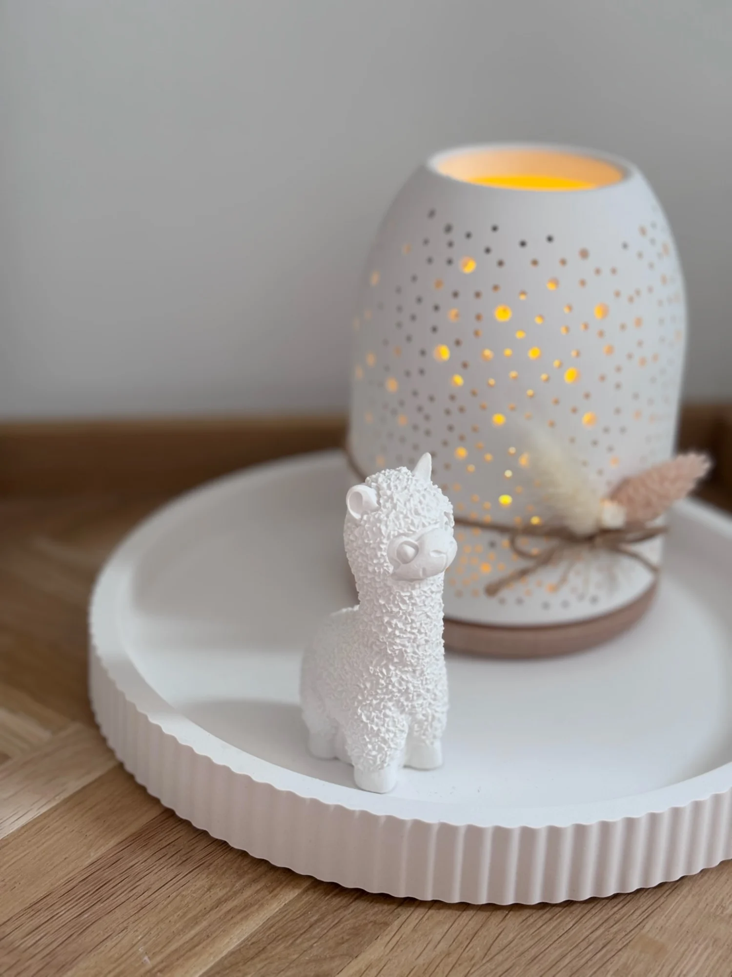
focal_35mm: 52
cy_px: 488
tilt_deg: -25.3
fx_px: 1466
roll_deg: -1.7
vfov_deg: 36.8
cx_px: 366
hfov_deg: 28.0
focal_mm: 5.96
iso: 64
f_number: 1.6
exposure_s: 1/50
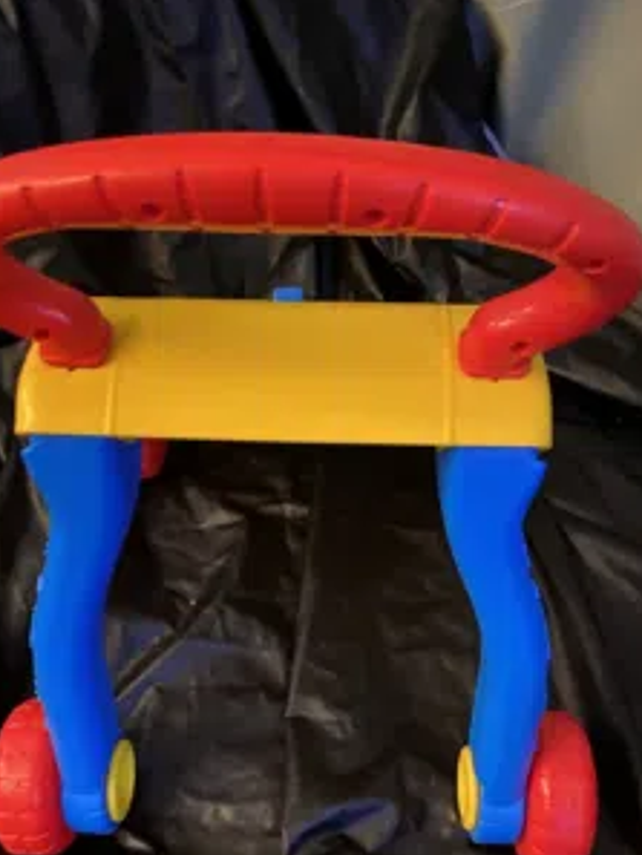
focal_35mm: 35
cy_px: 567
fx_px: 865
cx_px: 297
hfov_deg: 40.7
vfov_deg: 51.7
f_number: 1.8
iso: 640
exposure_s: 1/8
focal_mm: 4.25
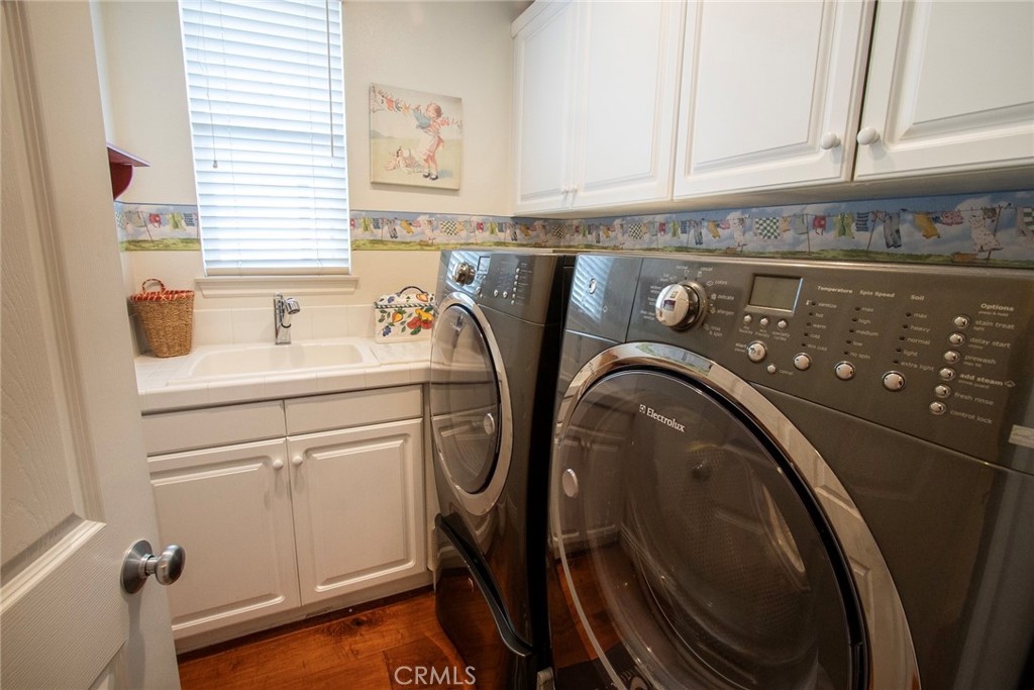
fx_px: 431
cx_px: 517
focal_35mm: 15
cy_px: 345
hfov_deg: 100.4
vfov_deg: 77.3
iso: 800
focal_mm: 10
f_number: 8
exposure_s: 1/25
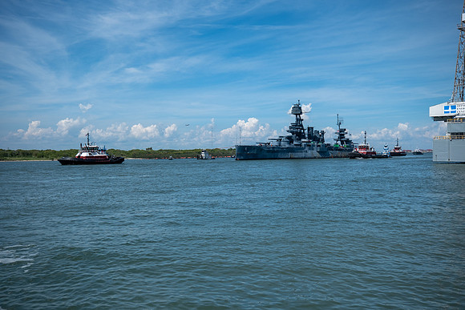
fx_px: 478
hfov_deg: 51.9
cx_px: 232
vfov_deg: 36.0
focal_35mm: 37
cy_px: 155
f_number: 4
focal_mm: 24.7
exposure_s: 1/2500
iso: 160
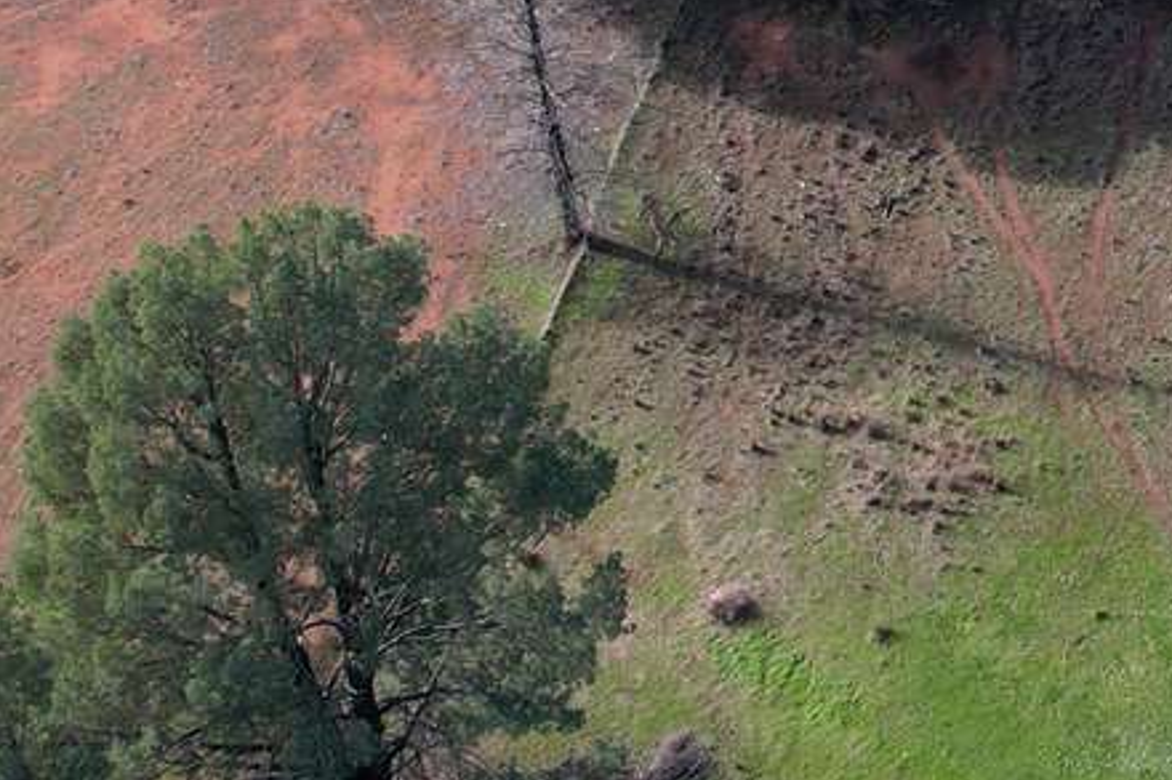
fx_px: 3124
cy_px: -575
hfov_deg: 19.3
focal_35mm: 96
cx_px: 1614
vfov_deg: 13.0
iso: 100
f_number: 2.8
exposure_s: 1/640
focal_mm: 8.38
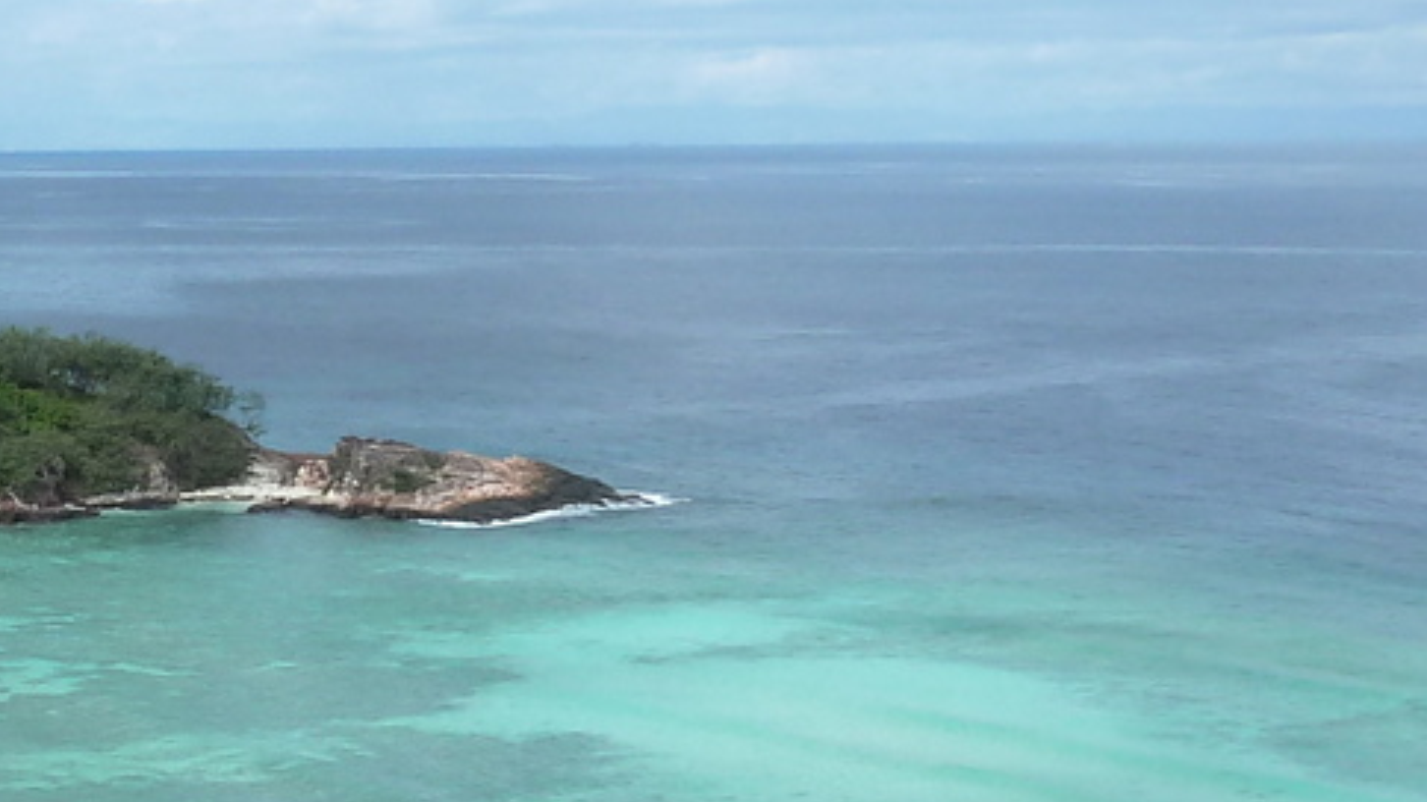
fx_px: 3405
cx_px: -410
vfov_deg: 13.4
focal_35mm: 90
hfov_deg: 21.5
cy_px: 628
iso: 125
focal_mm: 4.1
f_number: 4.5
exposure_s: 1/400
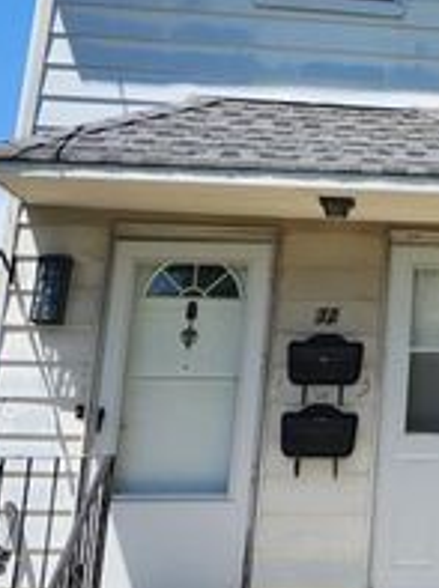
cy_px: 103
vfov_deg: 24.6
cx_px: 612
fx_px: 1323
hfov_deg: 17.4
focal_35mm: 78
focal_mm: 6.4
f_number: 1.8
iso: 12
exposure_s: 1/929
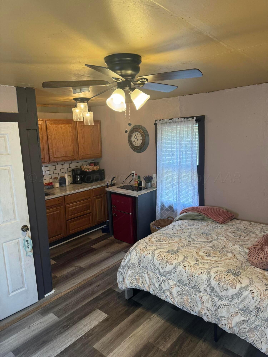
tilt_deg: -11.9
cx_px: 134
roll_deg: +1.1
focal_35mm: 24
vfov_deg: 71.6
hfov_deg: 56.8
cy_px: 178
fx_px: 248
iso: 200
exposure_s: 1/120
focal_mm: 6.76
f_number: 1.78
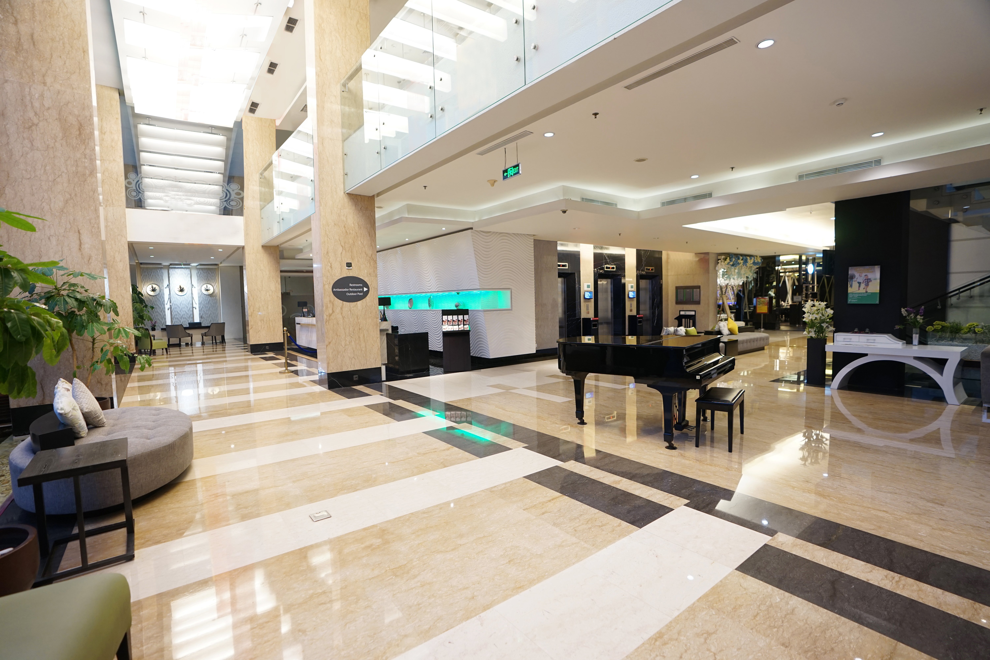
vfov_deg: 73.7
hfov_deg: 96.7
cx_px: 495
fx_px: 440
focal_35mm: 16
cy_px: 330
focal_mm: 16
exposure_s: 1/15
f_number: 2.8
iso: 500
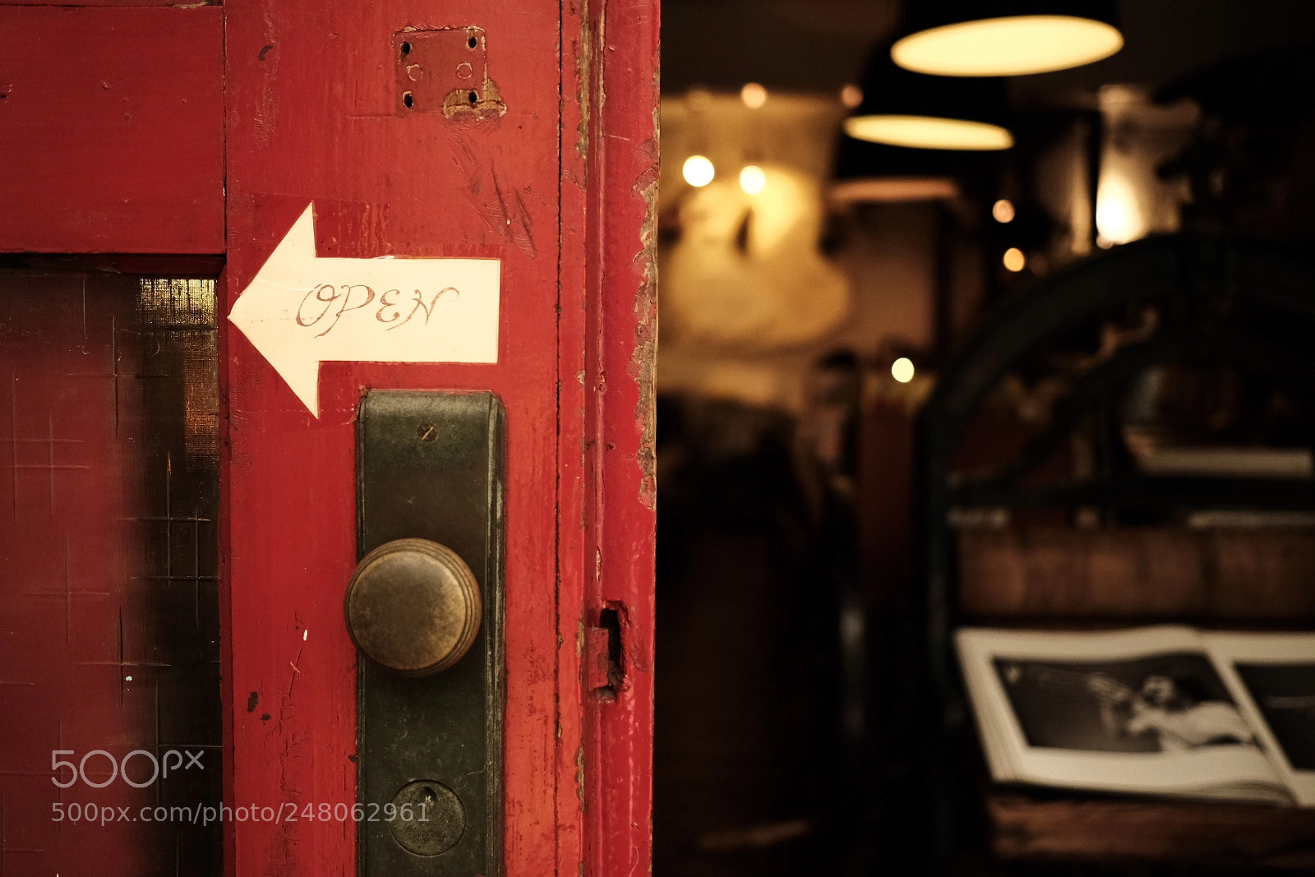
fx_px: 1278
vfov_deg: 37.9
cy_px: 438
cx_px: 658
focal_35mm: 35
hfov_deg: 54.4
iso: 1600
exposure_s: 1/640
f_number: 2
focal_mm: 23
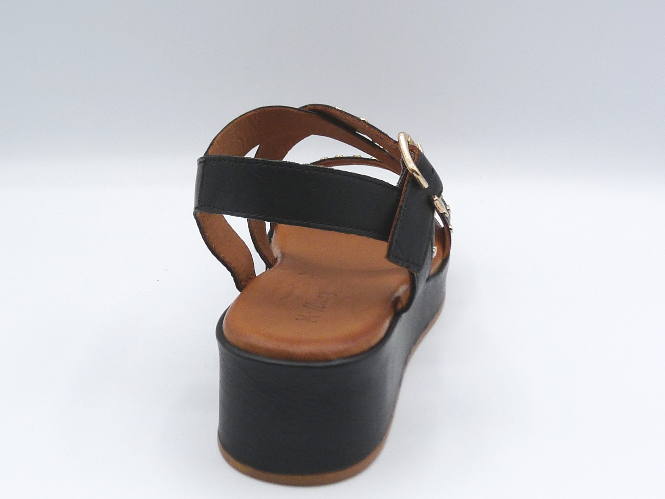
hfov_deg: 37.5
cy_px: 250
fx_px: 980
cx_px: 332
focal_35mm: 51
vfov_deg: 28.6
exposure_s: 1/250
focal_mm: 5.1
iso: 100
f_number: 4.5
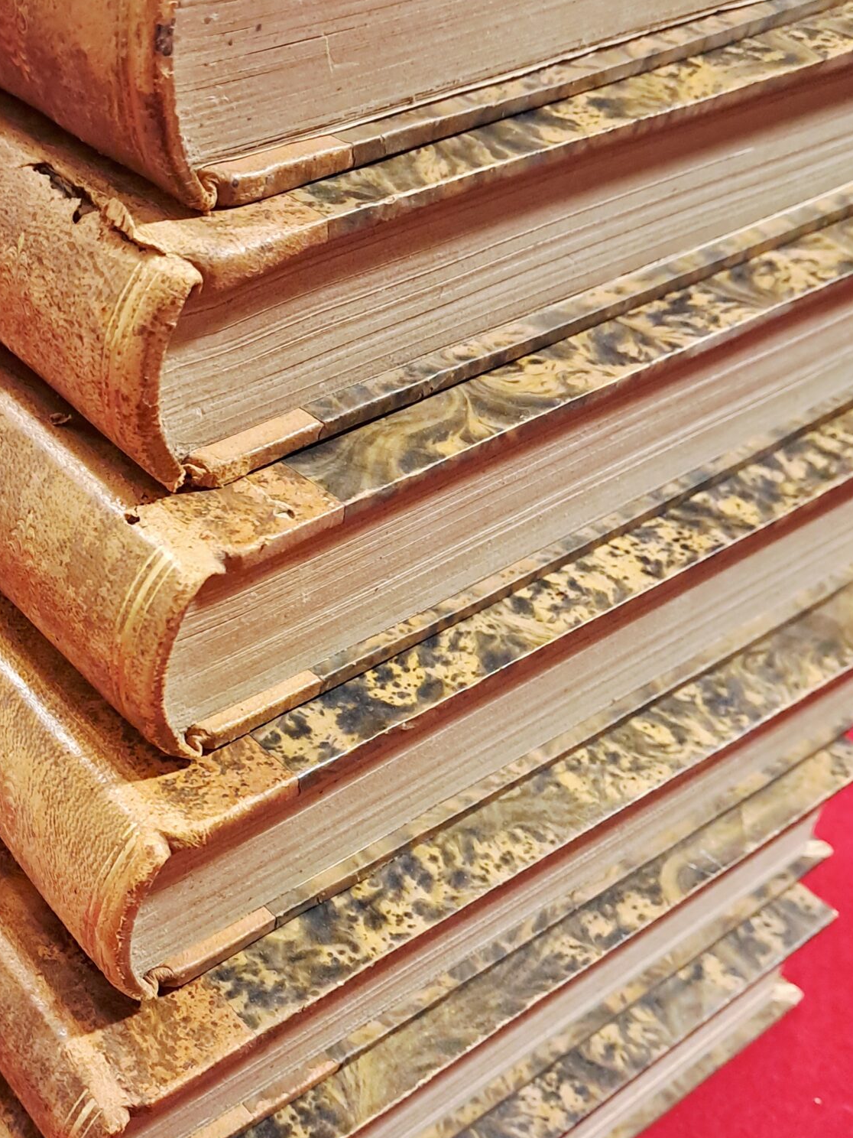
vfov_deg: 43.6
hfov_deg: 32.5
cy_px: 679
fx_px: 1413
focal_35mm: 43
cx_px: 152
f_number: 1.8
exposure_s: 1/20
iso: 500
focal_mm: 4.65
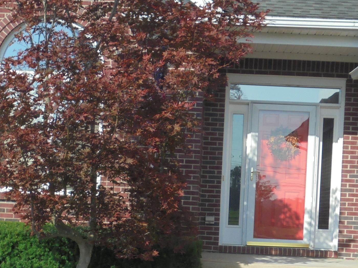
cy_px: 244
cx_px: 205
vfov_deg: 16.0
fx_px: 941
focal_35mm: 91
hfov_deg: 21.5
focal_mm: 8.9
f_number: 4.8
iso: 100
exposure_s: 1/500
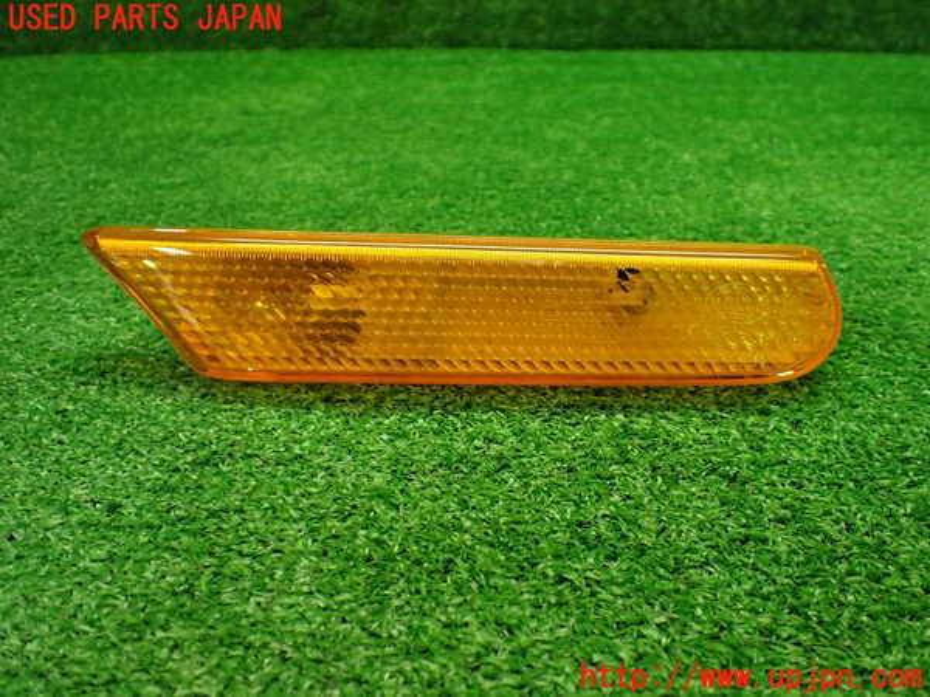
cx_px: 465
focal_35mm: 30
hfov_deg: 60.0
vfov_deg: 46.8
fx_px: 806
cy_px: 348
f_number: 2.3
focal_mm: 5.4
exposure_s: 1/125
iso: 640
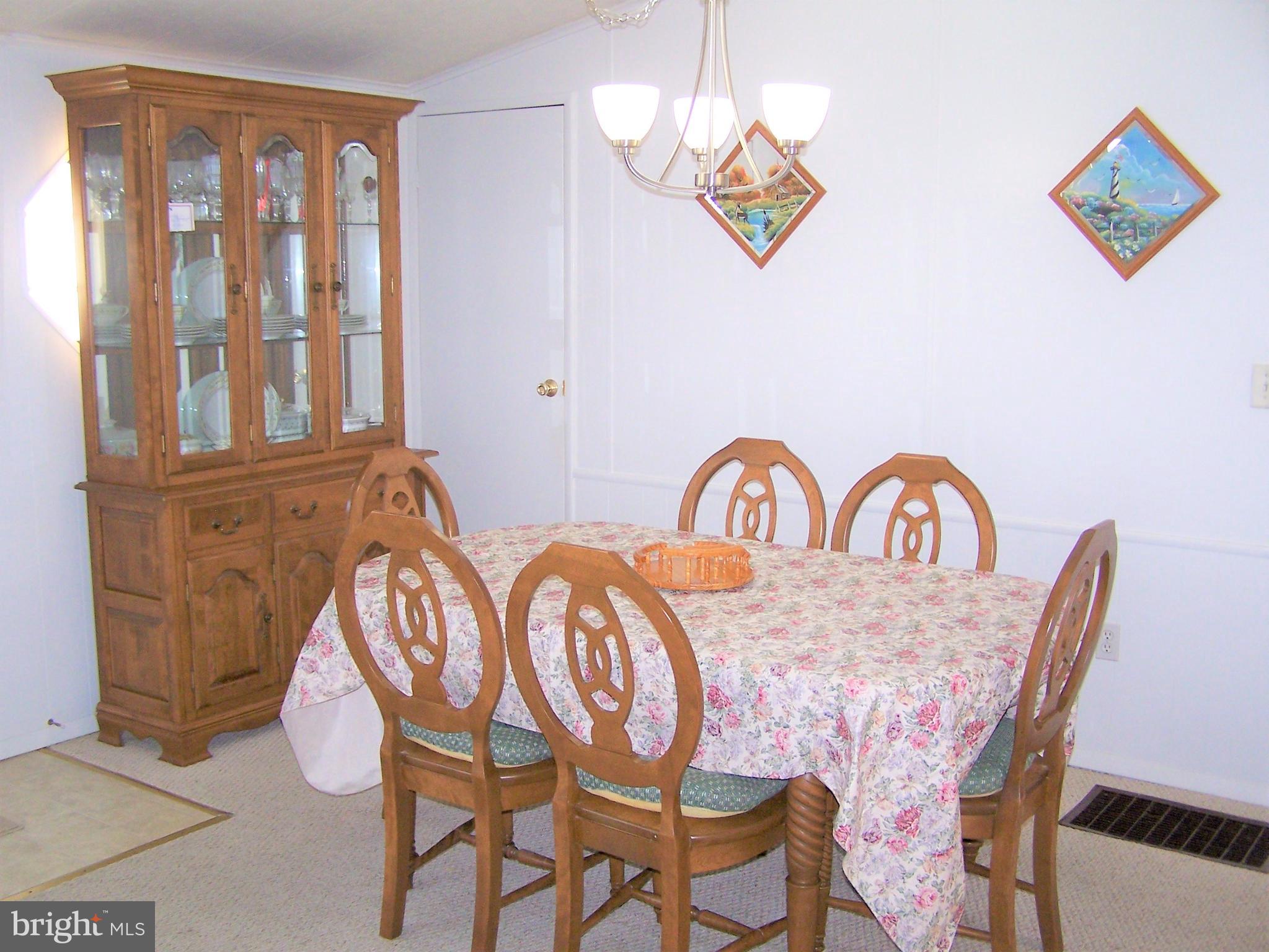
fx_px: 1393
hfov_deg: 49.0
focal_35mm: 38
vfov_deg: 37.7
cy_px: 476
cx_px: 634
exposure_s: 1/60
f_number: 2.8
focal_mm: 6.3
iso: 140
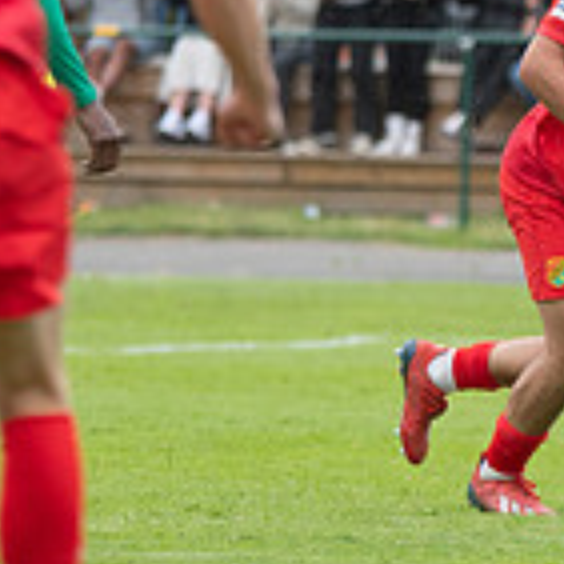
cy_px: 70
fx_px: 13493
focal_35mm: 732
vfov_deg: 2.4
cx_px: 616
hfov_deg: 2.4
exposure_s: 1/1600
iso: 400
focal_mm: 140
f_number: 3.2
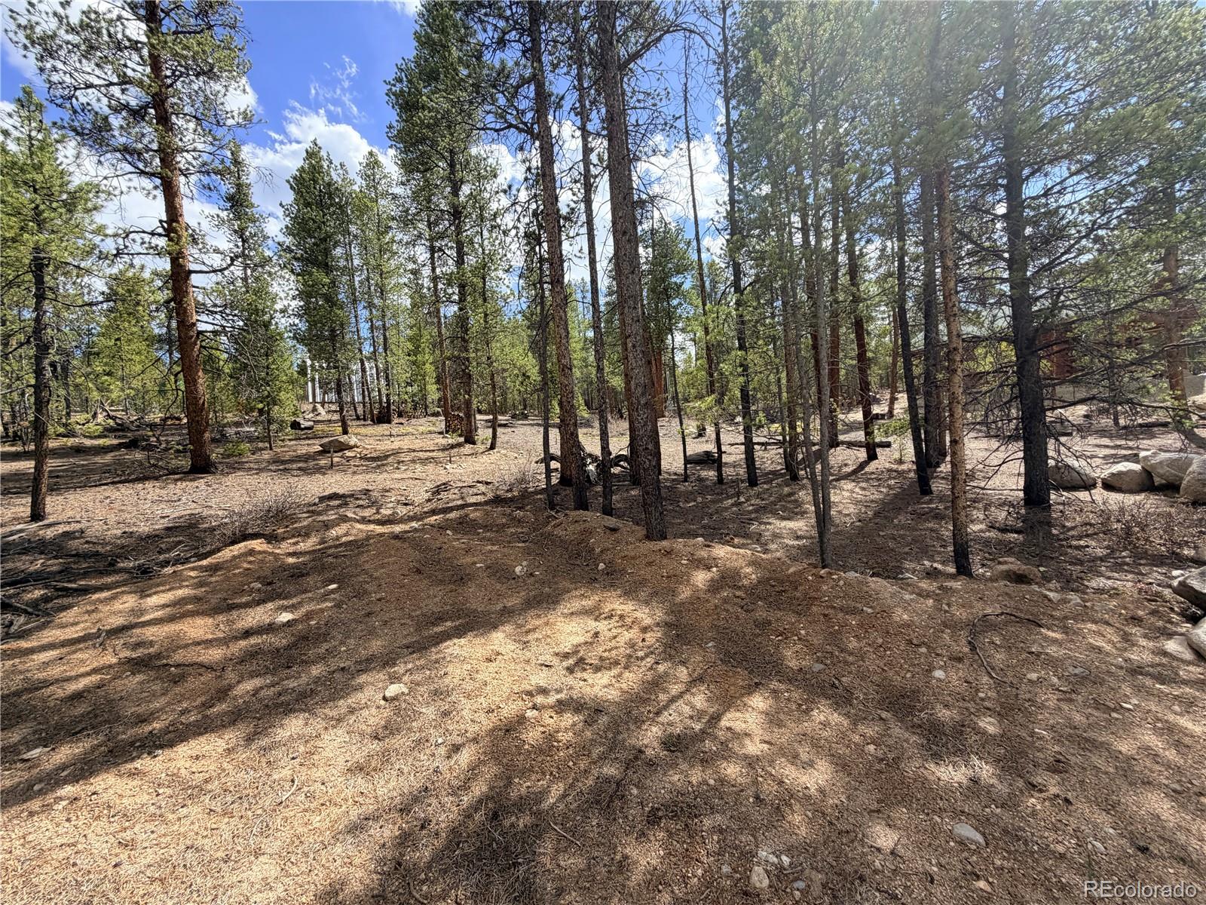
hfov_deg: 102.1
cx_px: 603
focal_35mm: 14
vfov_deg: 85.7
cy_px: 452
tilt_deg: -1.4
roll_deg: +3.4
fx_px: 488
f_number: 2.2
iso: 40
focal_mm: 2.22
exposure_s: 1/658
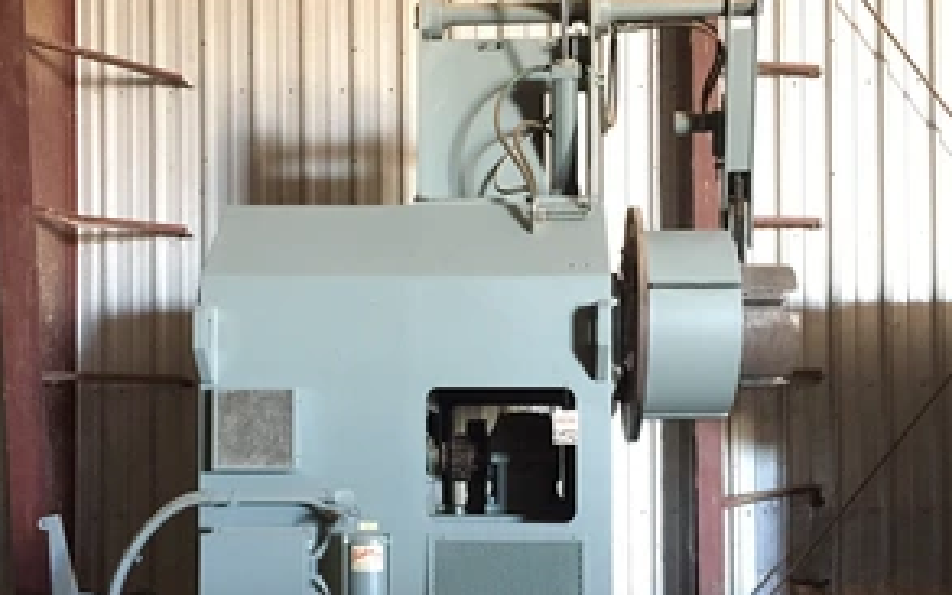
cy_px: 426
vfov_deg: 30.2
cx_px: 481
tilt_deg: +0.9
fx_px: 1089
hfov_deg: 47.2
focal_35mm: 42
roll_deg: +0.6
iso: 400
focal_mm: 4.15
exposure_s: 1/15
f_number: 2.2
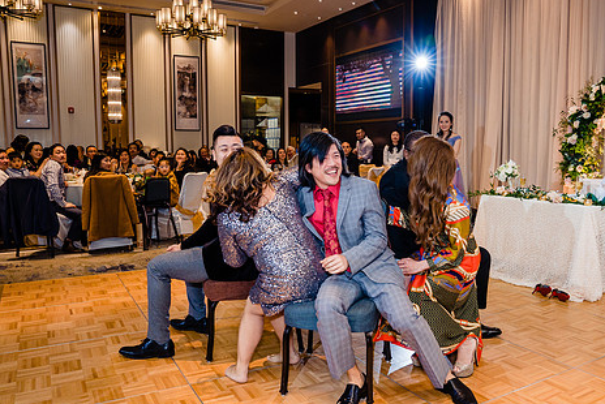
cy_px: 207
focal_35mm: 30
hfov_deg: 61.3
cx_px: 366
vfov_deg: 43.7
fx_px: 504
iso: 1000
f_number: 4
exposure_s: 1/160
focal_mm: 24
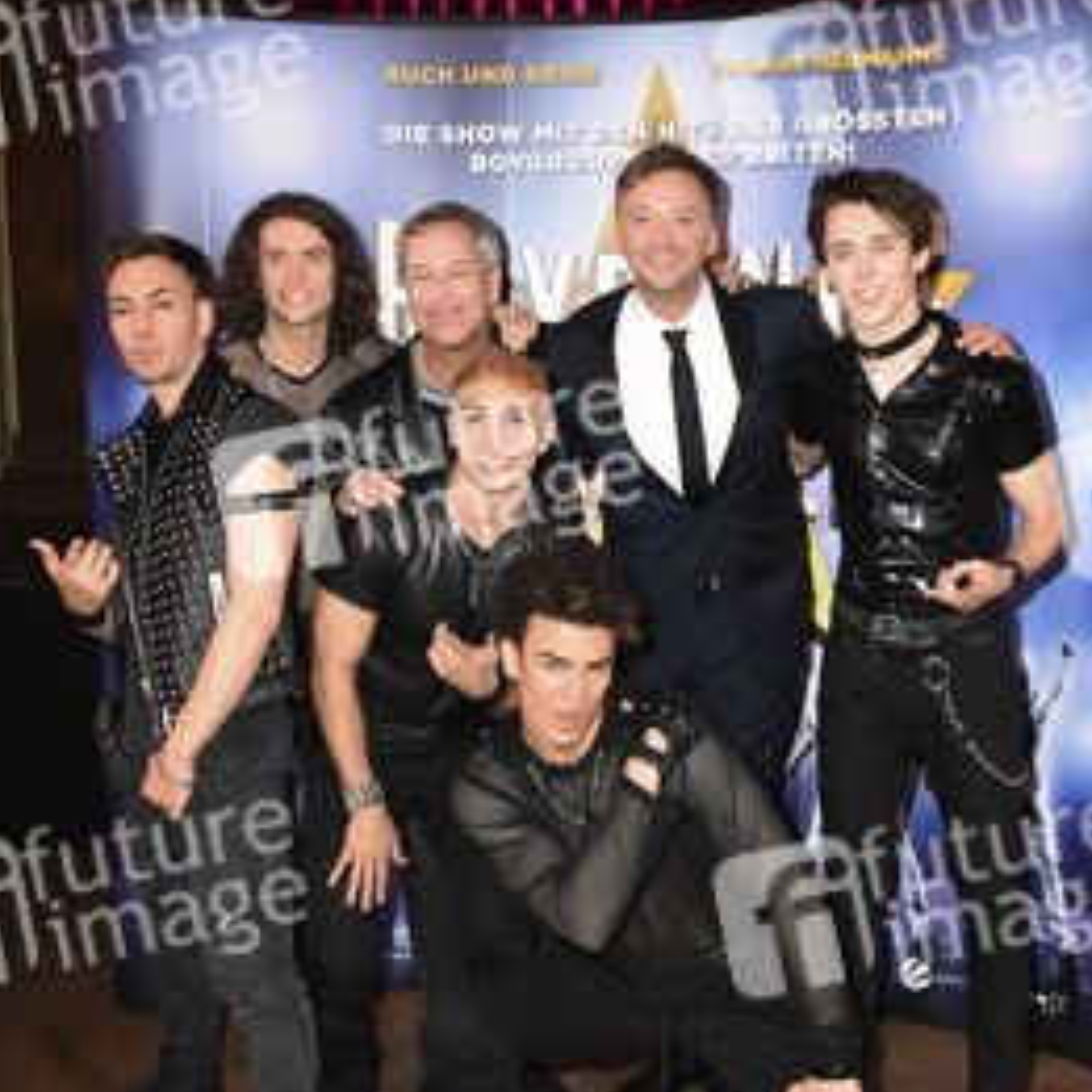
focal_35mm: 43
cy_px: 690
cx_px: 548
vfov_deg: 38.9
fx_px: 1535
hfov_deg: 39.2
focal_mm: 22
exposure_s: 1/160
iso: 1000
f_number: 5.6
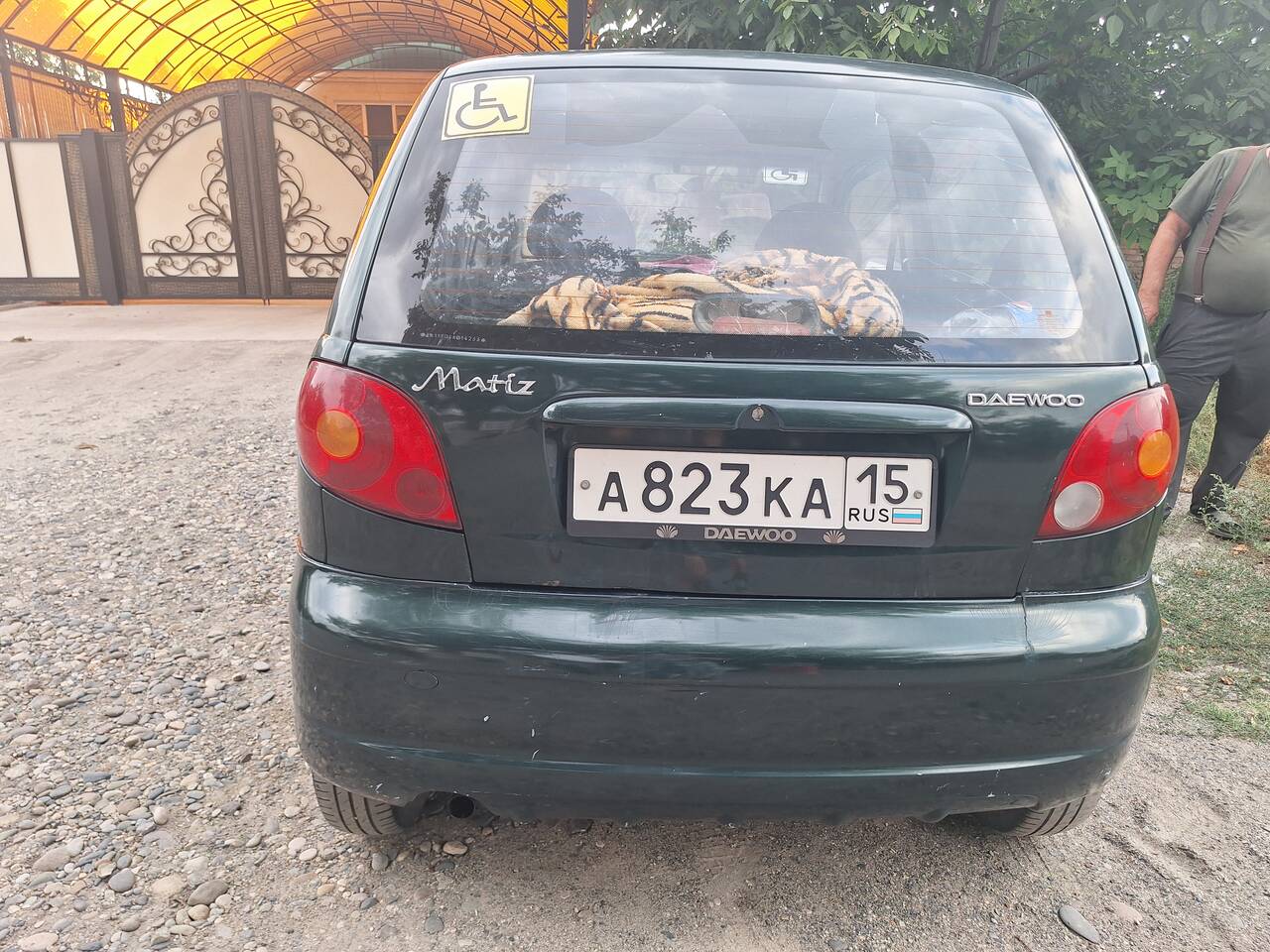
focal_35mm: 23
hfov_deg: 73.9
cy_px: 476
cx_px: 635
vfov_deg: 58.9
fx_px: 844
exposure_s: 1/104
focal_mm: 5.54
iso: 40
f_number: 1.8
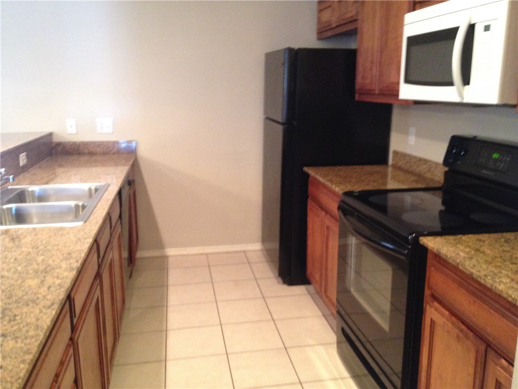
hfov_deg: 52.6
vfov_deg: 40.7
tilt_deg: -13.7
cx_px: 259
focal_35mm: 35
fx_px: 524
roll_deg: -0.4
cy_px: 194
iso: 400
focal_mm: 4.28
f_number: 2.4
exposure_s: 1/15
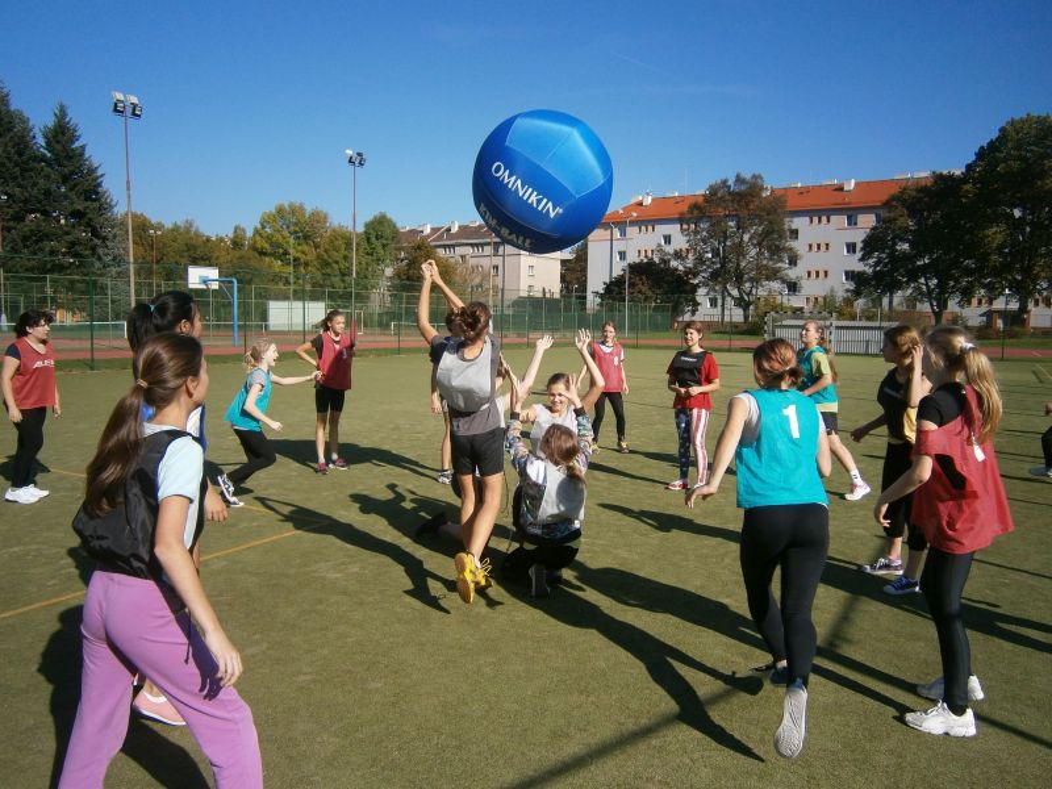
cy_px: 394
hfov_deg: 67.3
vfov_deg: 53.1
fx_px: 790
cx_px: 526
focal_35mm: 26
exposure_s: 1/1600
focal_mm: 4.7
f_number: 2.8
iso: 80
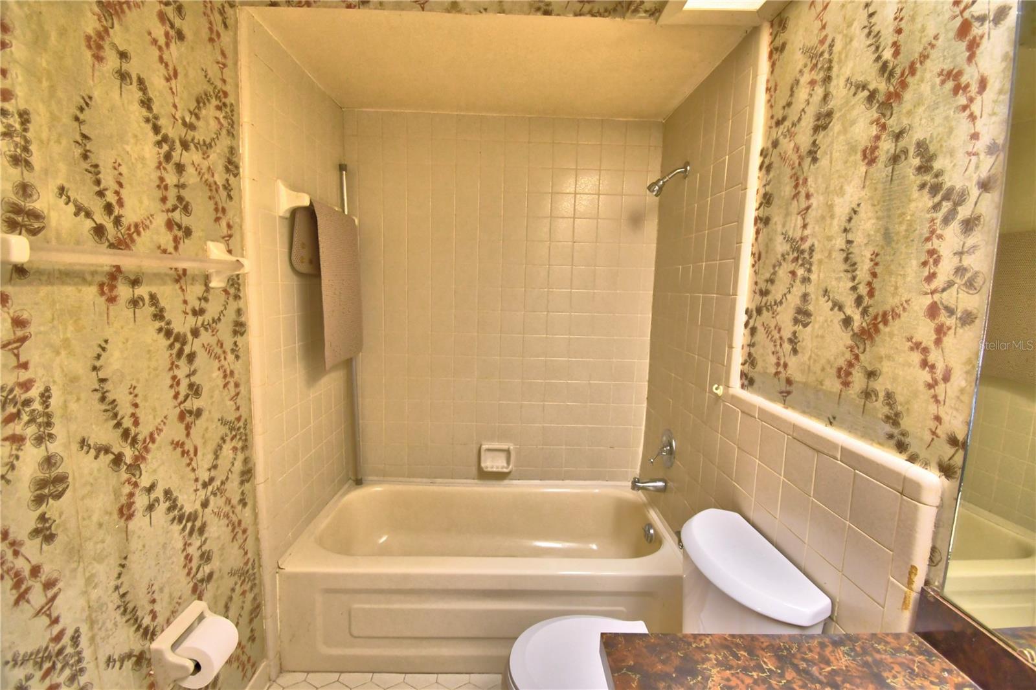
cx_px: 518
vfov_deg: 77.3
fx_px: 432
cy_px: 345
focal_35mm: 15
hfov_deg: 100.4
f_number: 4.5
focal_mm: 10
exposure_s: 1/30
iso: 800
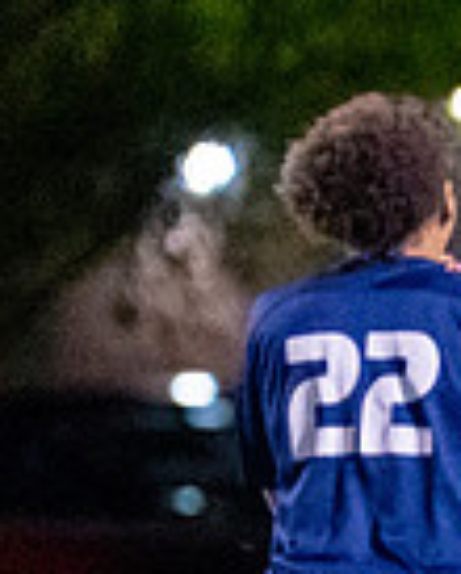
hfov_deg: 0.9
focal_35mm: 1671
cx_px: 1533
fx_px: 28435
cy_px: 503
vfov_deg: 1.2
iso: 3200
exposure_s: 1/1000
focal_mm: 200
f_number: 2.8
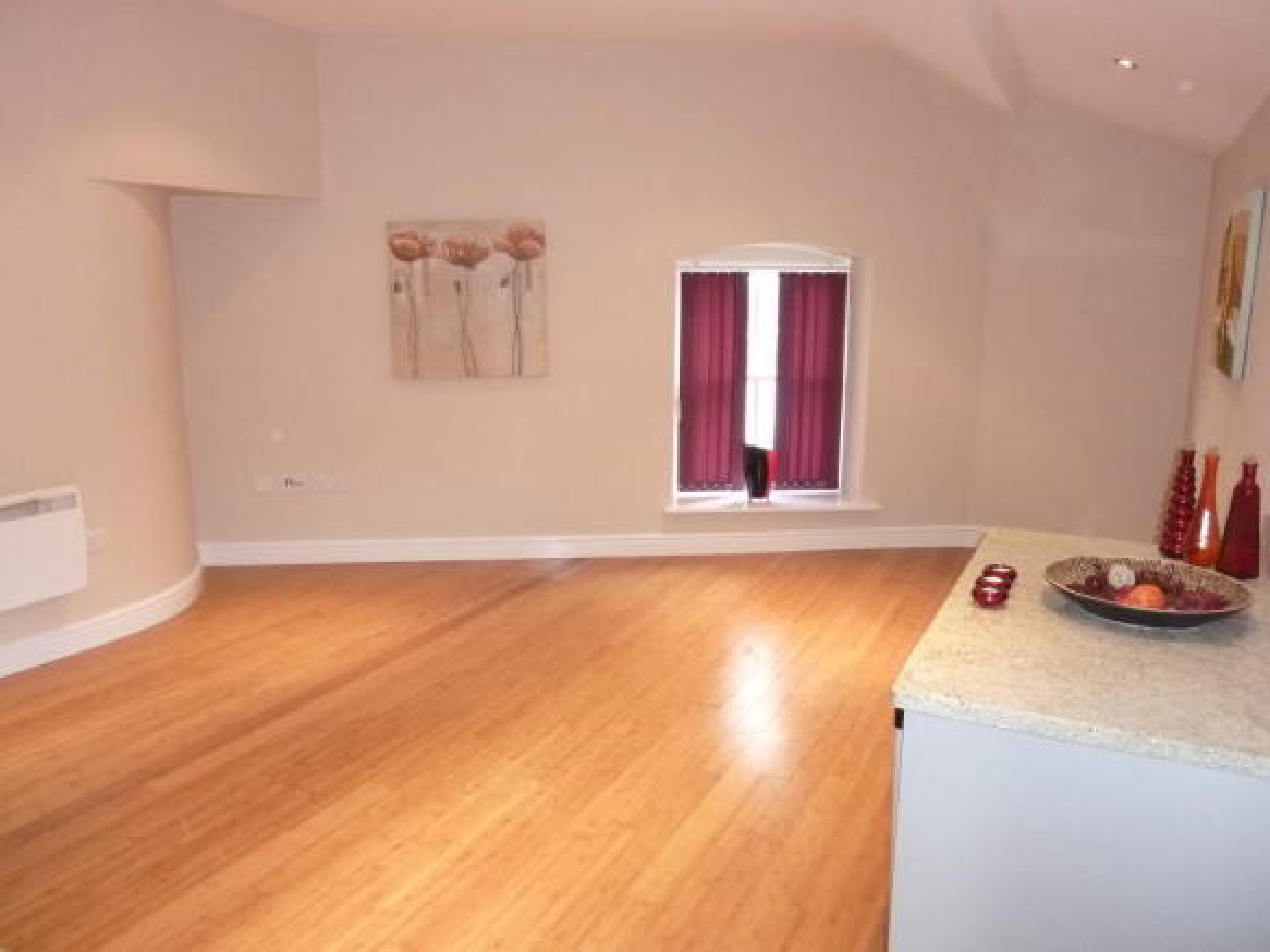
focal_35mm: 25
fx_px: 917
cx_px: 635
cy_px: 476
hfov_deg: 69.4
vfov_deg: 54.9
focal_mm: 4.5
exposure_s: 1/30
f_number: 3.3
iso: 400
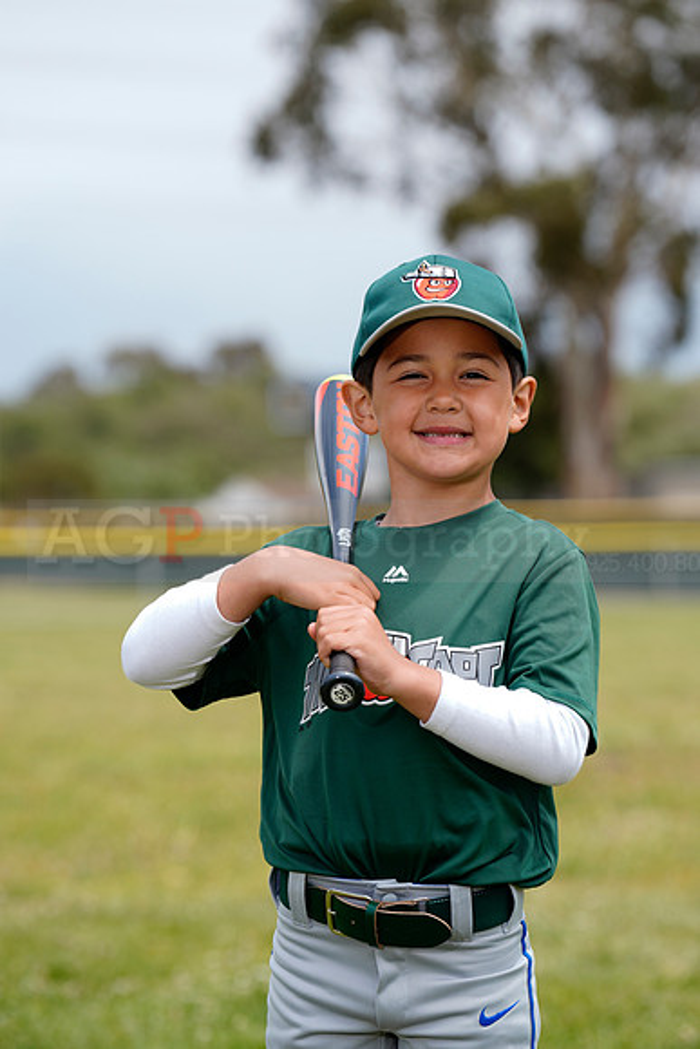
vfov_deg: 14.2
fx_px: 4197
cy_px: 524
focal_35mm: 144
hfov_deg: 9.5
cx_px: 350
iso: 50
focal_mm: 144
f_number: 4.5
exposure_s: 1/320
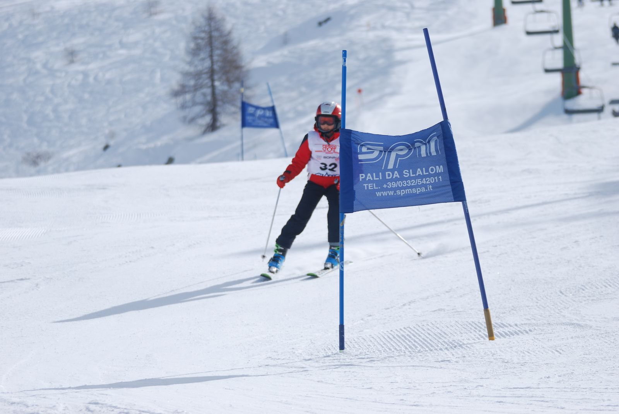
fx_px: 3873
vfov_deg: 6.1
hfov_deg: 9.1
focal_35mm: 225
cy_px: 207
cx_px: 310
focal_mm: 150
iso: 100
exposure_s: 1/1250
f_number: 5
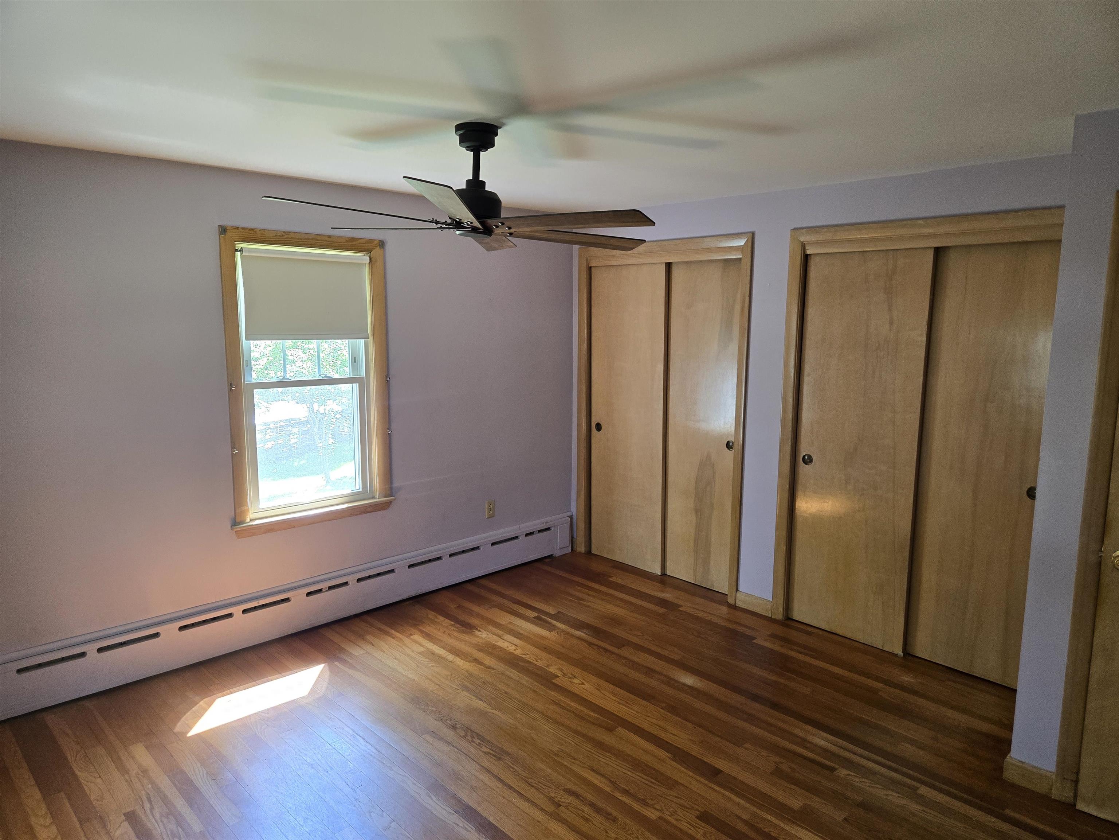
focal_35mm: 23
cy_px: 420
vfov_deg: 58.9
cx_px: 560
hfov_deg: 73.9
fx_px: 744
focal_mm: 5.4
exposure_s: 1/120
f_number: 1.8
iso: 200
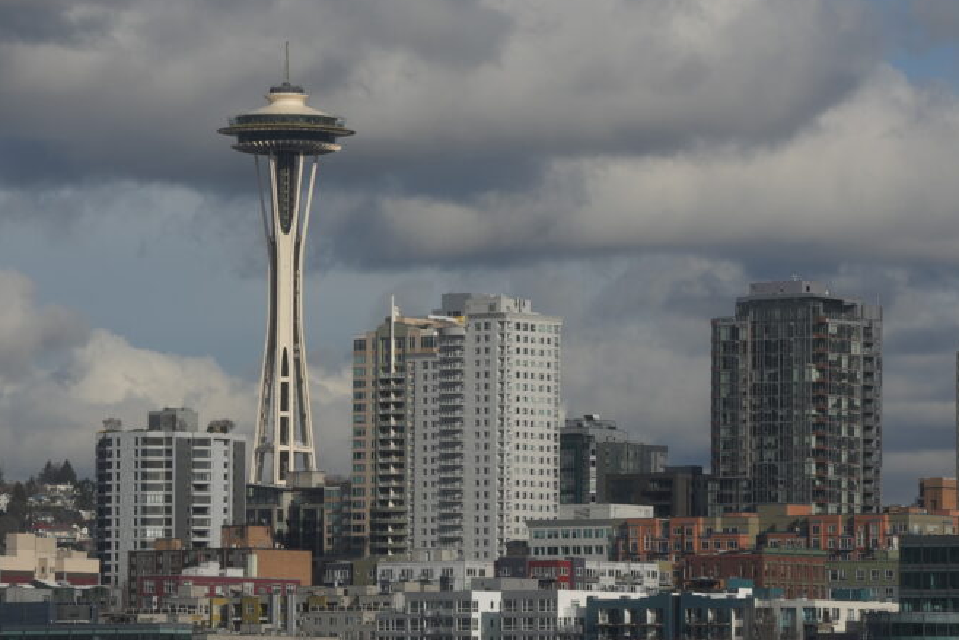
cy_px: 383
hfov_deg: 8.4
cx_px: 440
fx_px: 6554
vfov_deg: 5.6
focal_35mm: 246
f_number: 5.6
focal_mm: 158
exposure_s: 1/2500
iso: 320
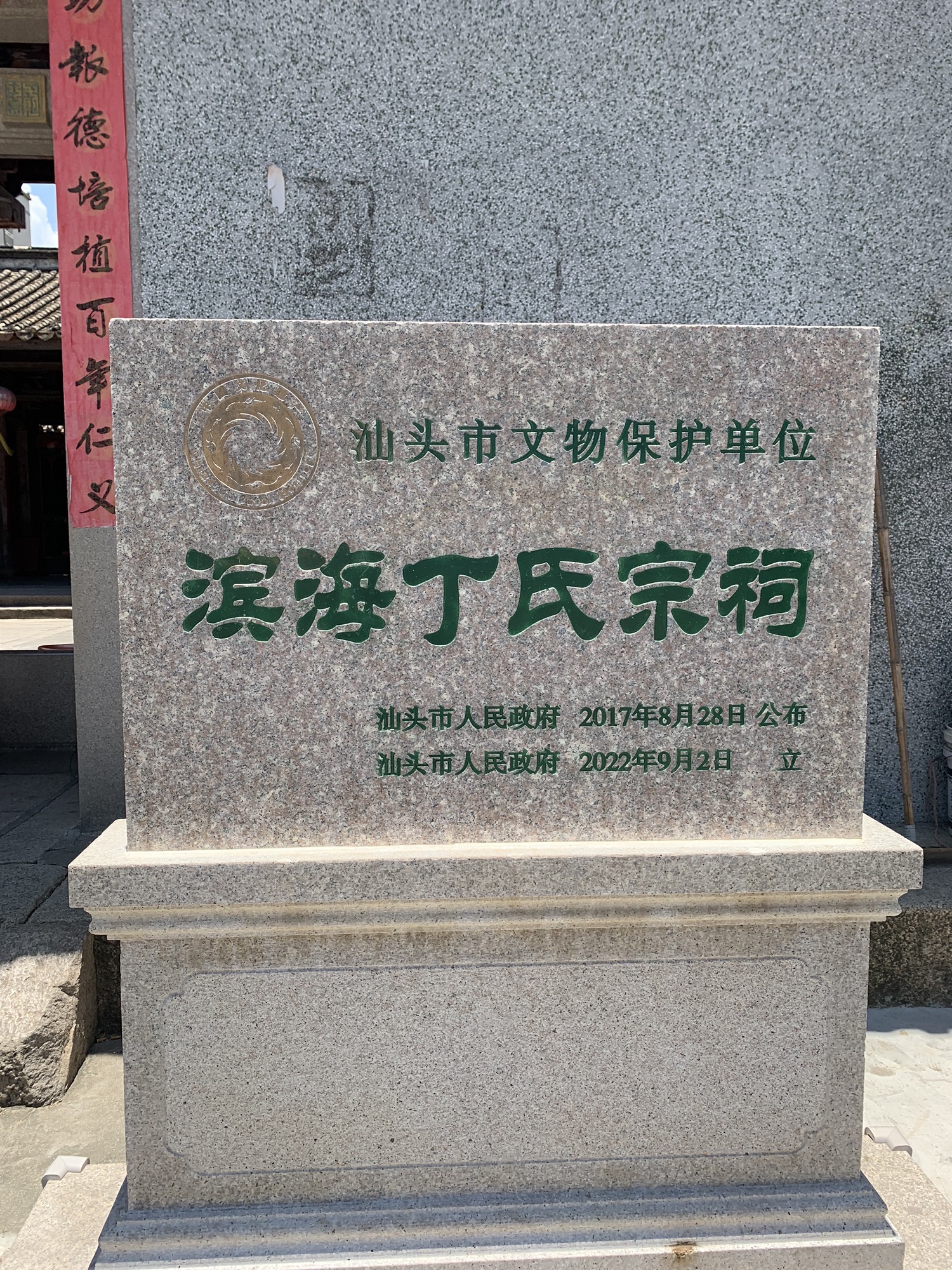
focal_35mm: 26
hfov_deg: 53.1
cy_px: 635
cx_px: 476
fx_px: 953
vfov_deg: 67.3
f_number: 1.8
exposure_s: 1/1536
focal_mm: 4.25
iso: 25
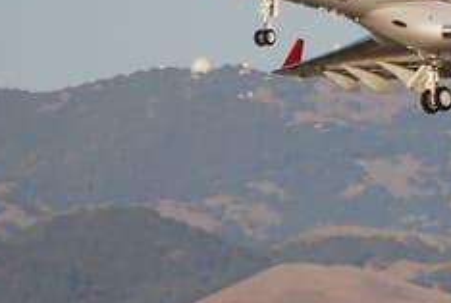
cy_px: -10
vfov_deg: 1.7
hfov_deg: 2.5
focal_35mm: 820
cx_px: 499
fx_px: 10292
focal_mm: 200
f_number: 5.6
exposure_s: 1/1000
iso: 200
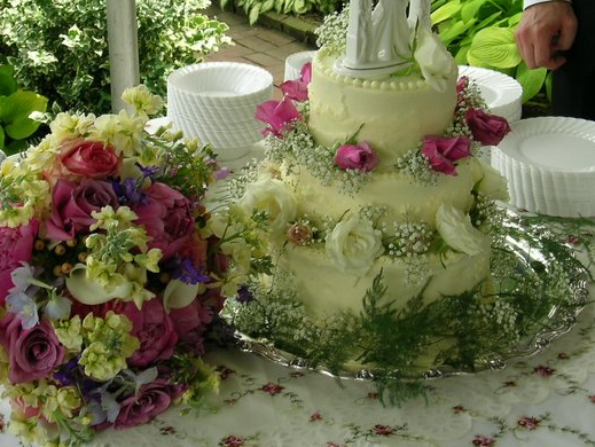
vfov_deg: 11.1
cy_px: 146
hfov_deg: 14.7
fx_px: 2305
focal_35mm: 134
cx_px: 252
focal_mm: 8.7
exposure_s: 1/68.8
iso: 50
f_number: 4
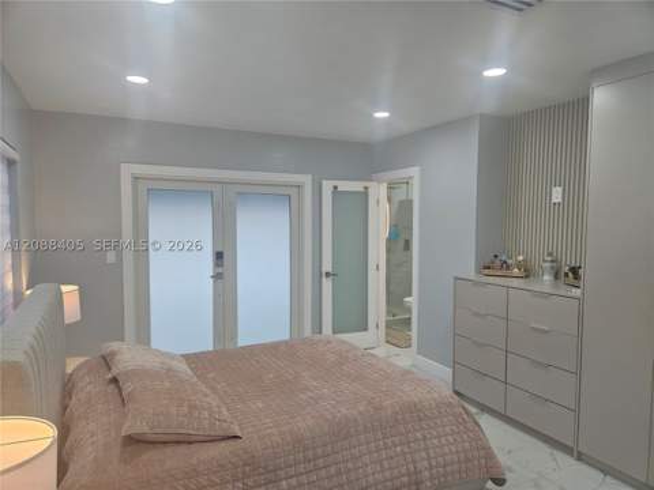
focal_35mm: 23
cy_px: 245
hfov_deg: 73.9
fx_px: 435
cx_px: 327
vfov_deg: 58.9
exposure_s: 1/120
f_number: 1.8
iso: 100
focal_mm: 5.4
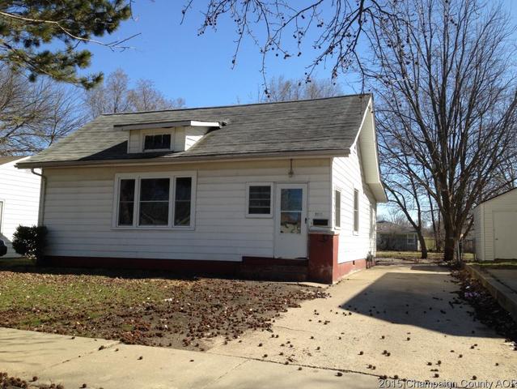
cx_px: 258
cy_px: 194
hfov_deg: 55.3
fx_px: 493
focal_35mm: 33
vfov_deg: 43.0
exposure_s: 1/874
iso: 50
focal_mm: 4.12
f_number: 2.4
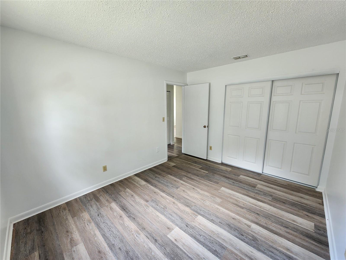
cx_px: 173
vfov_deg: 89.9
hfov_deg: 106.2
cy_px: 130
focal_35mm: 13
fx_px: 130
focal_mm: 2.2
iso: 200
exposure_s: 1/60
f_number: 2.2
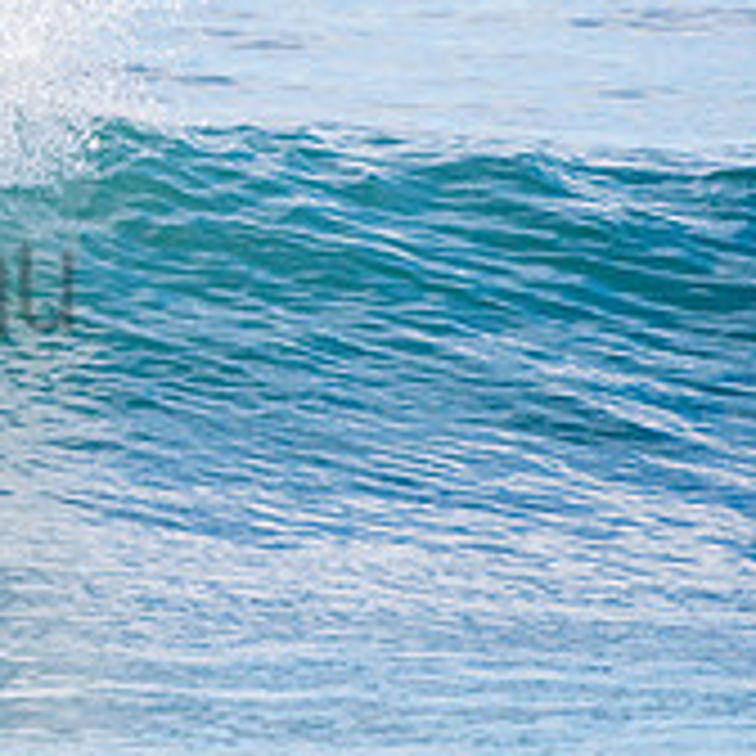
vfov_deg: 1.2
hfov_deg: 1.2
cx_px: -400
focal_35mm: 1464
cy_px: 227
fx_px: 36174
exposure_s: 1/2000
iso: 360
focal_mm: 500
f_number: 5.6
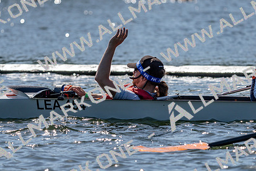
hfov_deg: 4.8
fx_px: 3023
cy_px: 72
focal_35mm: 425
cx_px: 115
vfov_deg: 3.2
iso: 160
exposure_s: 1/2000
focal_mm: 300
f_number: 5.6
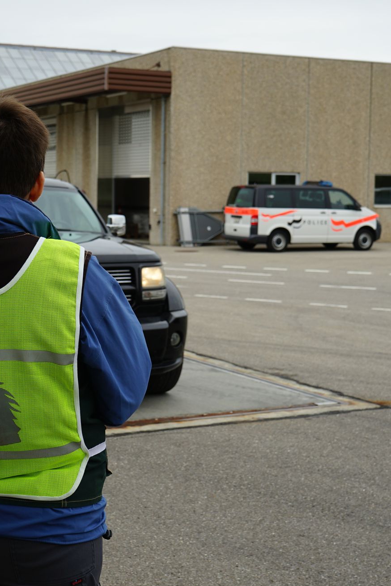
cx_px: 115
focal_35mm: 61
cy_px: 295
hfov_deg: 22.1
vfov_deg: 32.9
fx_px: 994
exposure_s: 1/80
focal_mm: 40
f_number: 7.1
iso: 100
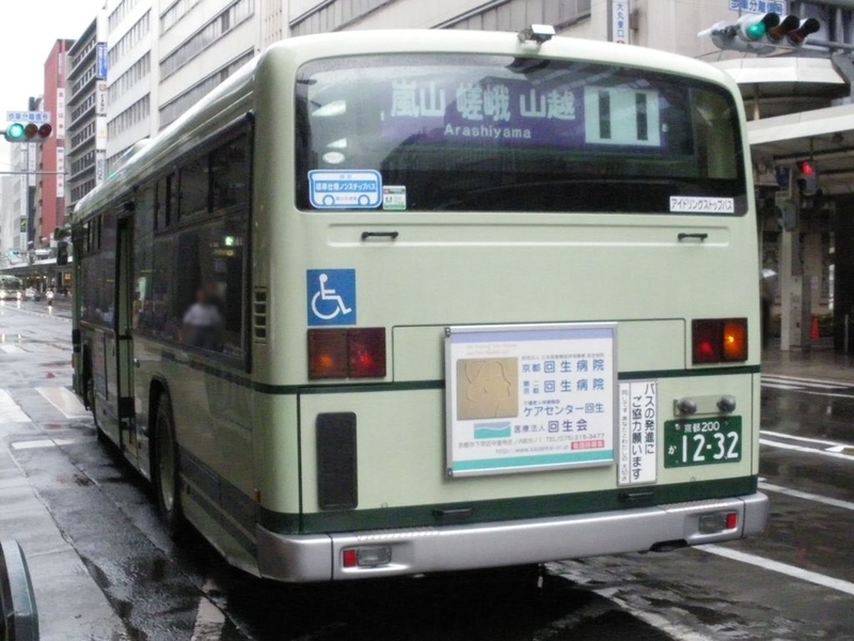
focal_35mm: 36
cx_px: 427
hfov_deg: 51.4
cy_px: 320
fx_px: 888
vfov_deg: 39.7
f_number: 5.4
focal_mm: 6.3
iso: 800
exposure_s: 1/160
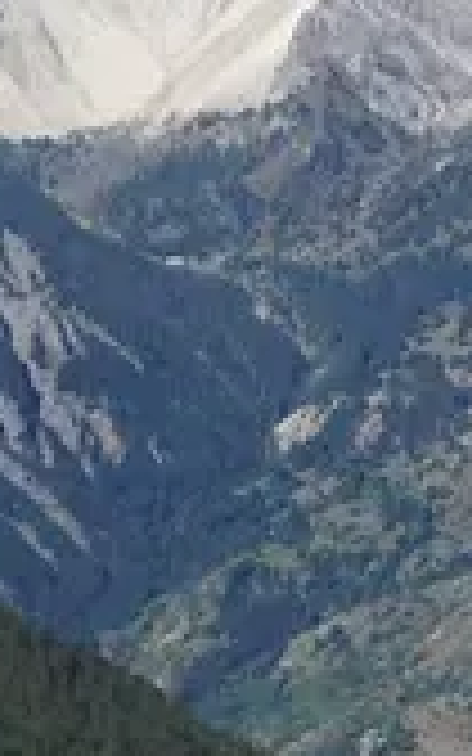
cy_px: 585
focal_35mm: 250
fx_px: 5145
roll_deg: -1.8
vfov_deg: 8.4
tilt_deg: -6.6
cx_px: 1857
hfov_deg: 4.8
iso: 50
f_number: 2.4
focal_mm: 4.12
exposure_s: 1/1938
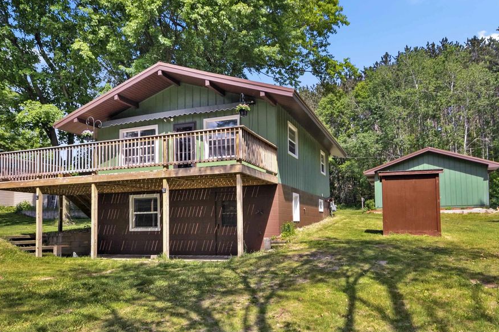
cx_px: 251
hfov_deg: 65.5
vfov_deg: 46.1
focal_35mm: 28
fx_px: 388
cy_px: 190
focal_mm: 16
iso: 400
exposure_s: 1/1250
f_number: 5
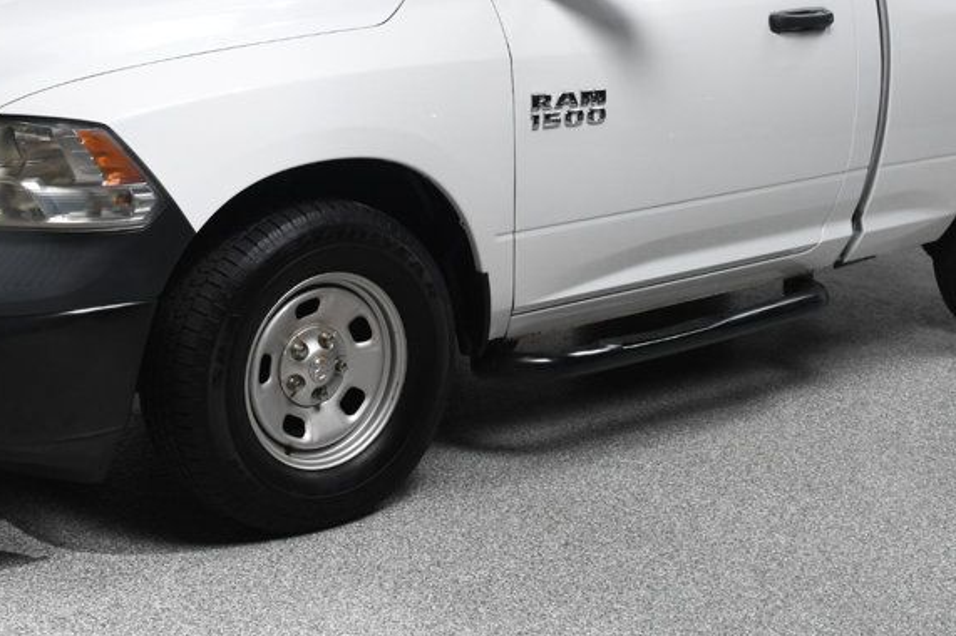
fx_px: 1858
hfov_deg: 28.8
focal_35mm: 70
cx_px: 434
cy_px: 112
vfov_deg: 19.2
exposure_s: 1/160
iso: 100
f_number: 11
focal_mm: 26
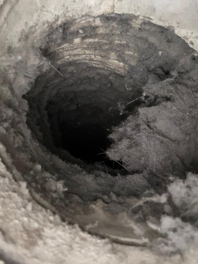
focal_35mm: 26
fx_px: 198
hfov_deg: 53.1
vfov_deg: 67.3
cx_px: 99
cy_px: 132
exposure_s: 1/2105
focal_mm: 4.2
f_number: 1.8
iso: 32
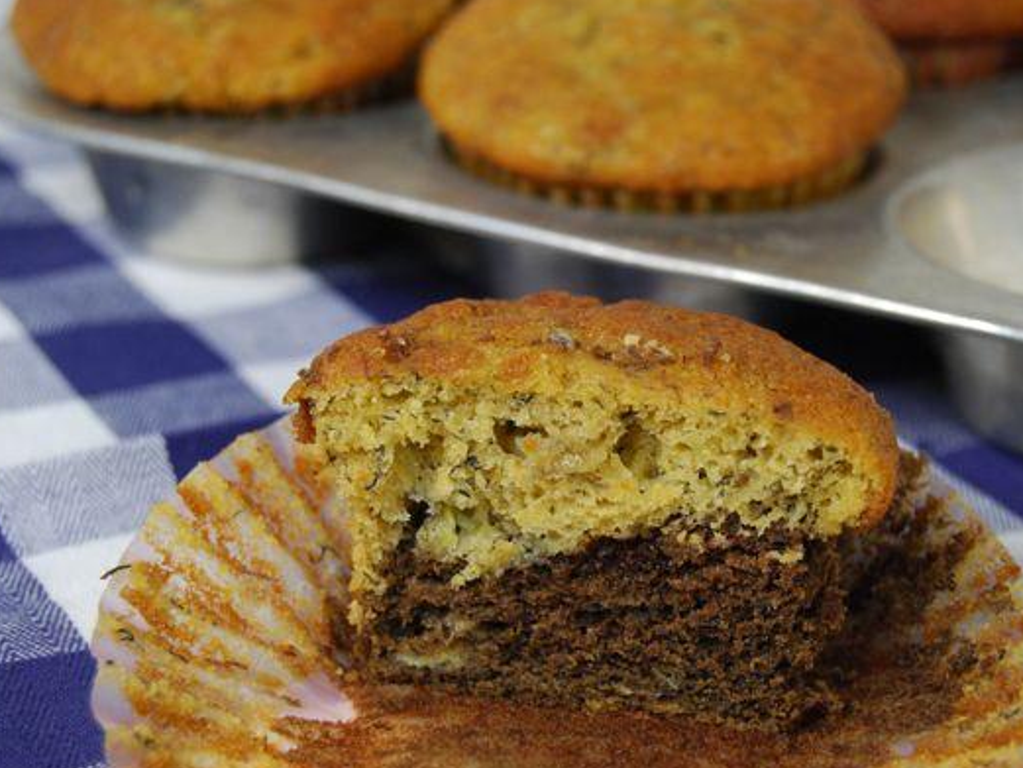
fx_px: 2885
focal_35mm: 98
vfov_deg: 15.2
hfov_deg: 20.1
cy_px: 383
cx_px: 540
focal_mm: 55
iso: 800
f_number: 7.1
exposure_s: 1/250
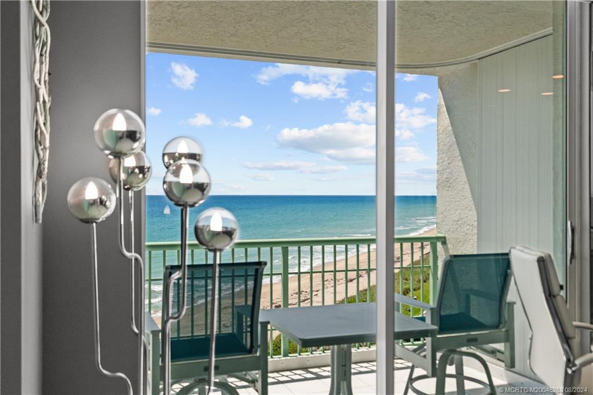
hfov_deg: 55.8
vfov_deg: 38.9
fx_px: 560
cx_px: 296
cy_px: 198
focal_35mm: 34
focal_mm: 34
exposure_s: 1/1600
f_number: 4
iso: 2000
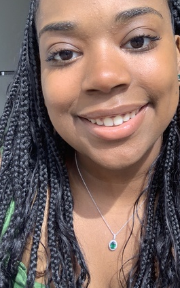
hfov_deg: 31.8
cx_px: 119
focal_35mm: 40
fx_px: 314
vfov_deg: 49.1
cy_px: 124
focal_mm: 2.87
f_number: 2.2
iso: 25
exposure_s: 1/121
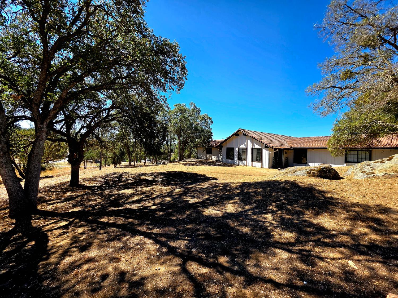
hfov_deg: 106.2
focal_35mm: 13
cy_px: 149
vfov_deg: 89.9
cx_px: 199
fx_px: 149
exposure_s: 1/1111
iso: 40
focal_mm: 2.2
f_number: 1.9
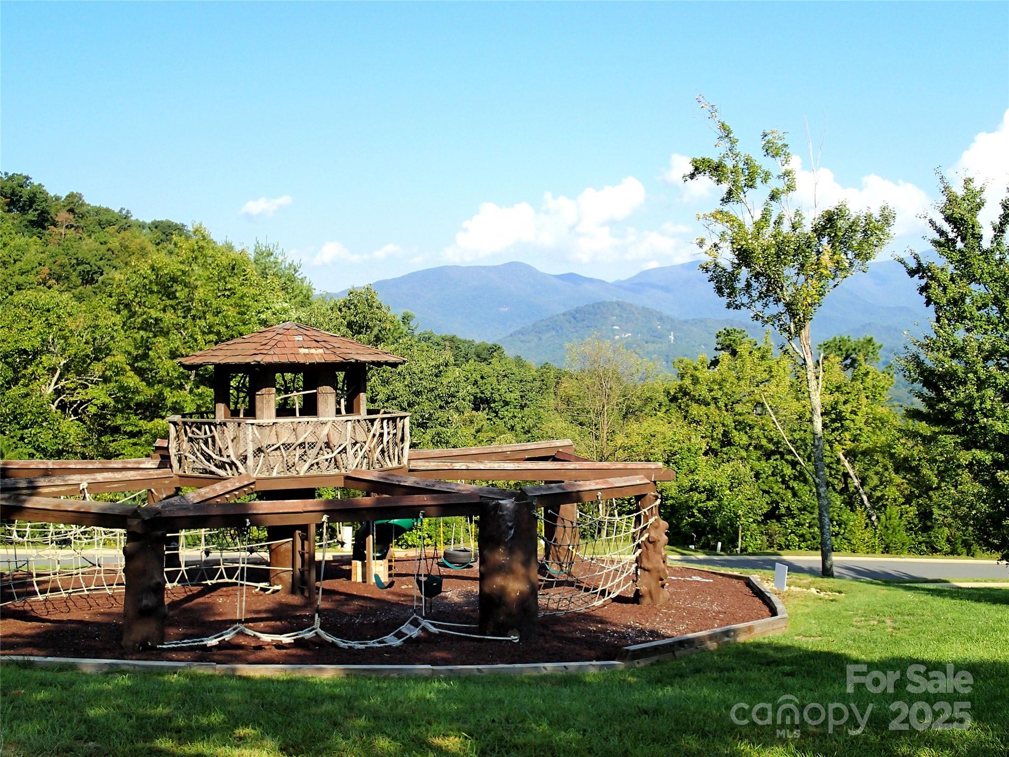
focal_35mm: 40
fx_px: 1166
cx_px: 504
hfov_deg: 46.8
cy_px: 378
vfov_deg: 36.0
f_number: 4
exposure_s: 1/640
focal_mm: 7.34
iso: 100
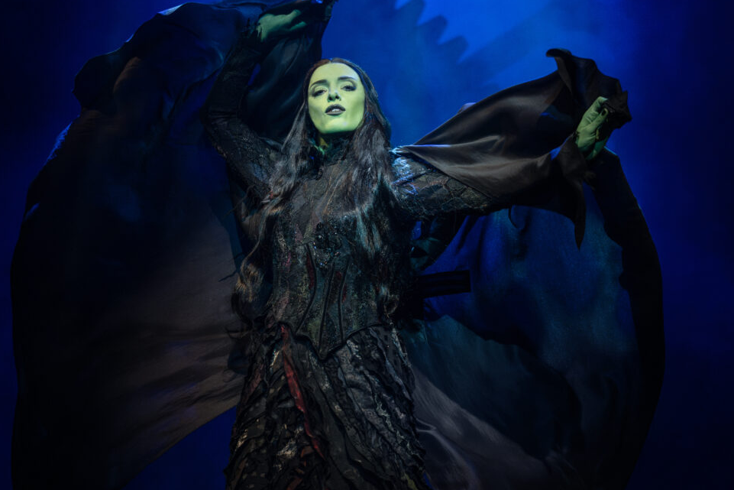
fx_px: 1978
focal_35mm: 97
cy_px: 250
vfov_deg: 14.1
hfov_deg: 21.0
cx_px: 377
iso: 4000
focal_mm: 91
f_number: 4
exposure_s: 1/400
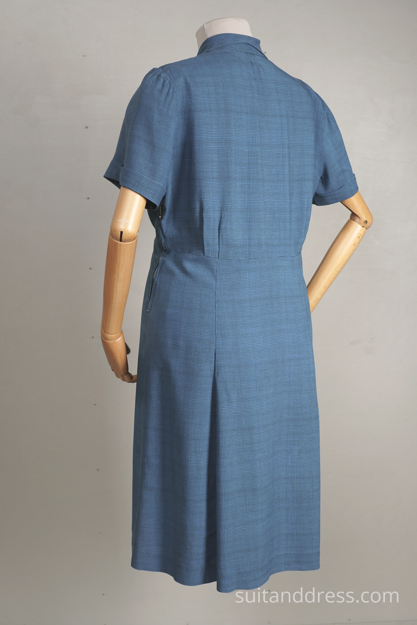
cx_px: 208
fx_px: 834
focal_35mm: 48
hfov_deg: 28.1
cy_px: 312
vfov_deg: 41.1
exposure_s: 1/15
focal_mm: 32
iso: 200
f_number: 7.1
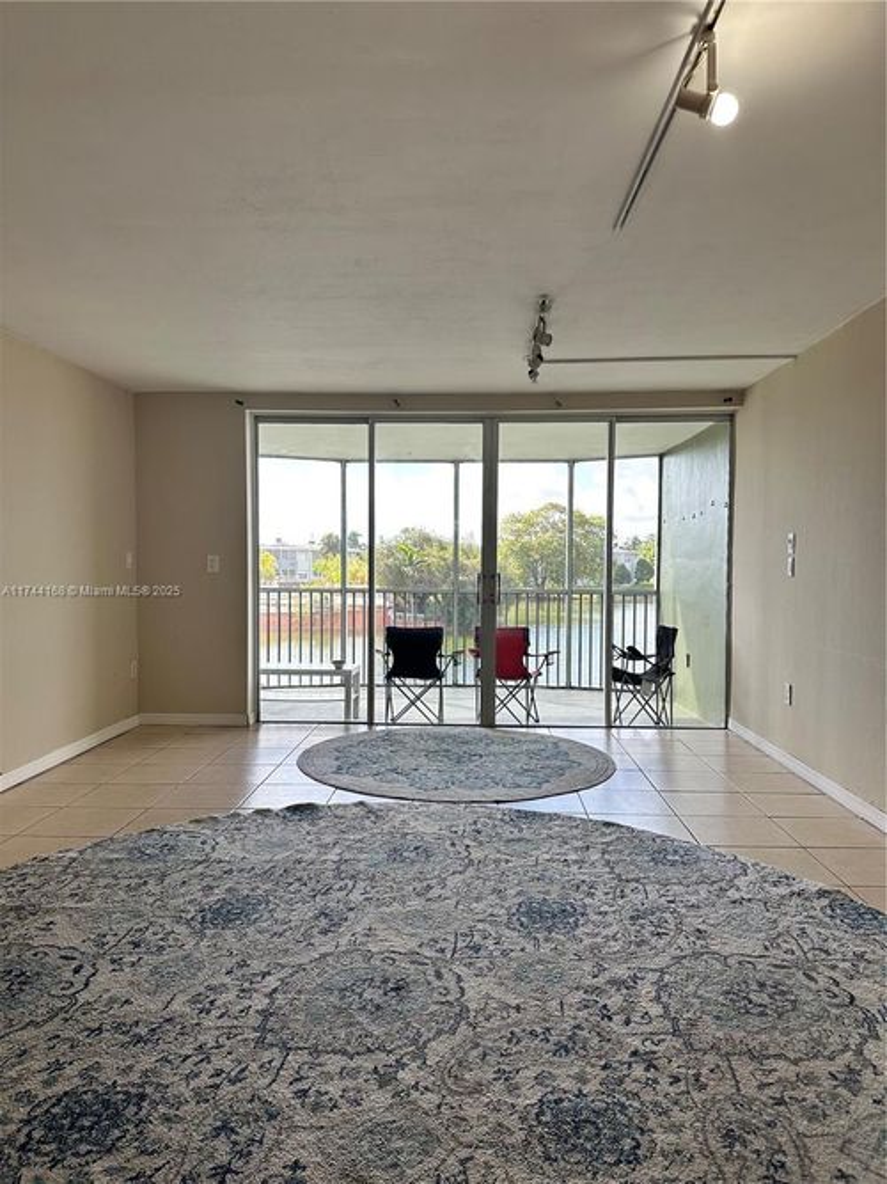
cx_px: 444
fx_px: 820
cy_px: 592
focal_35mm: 24
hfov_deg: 56.8
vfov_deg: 71.6
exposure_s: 1/409
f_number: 1.78
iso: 80
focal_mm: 6.86
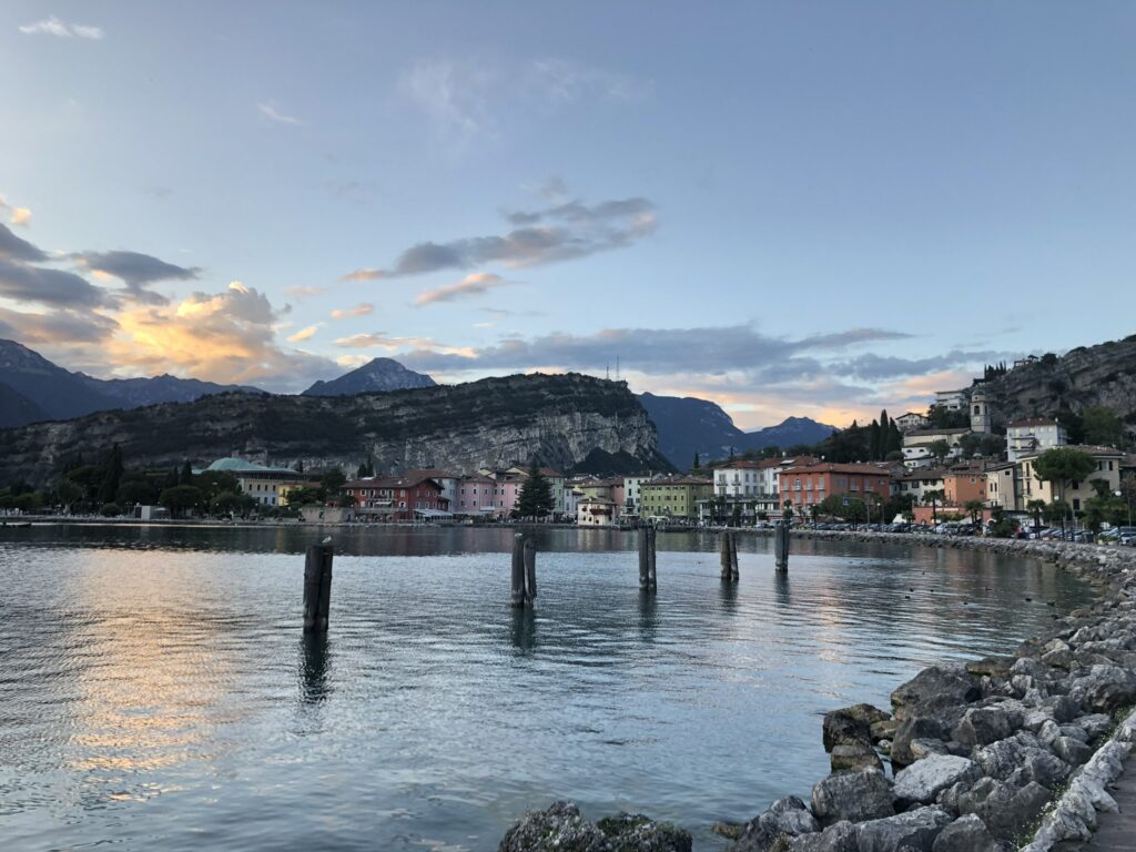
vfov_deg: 49.7
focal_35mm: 28
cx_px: 568
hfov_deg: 63.4
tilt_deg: +6.2
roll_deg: -0.1
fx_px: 919
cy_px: 426
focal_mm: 4
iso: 40
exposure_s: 1/120
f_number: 1.8
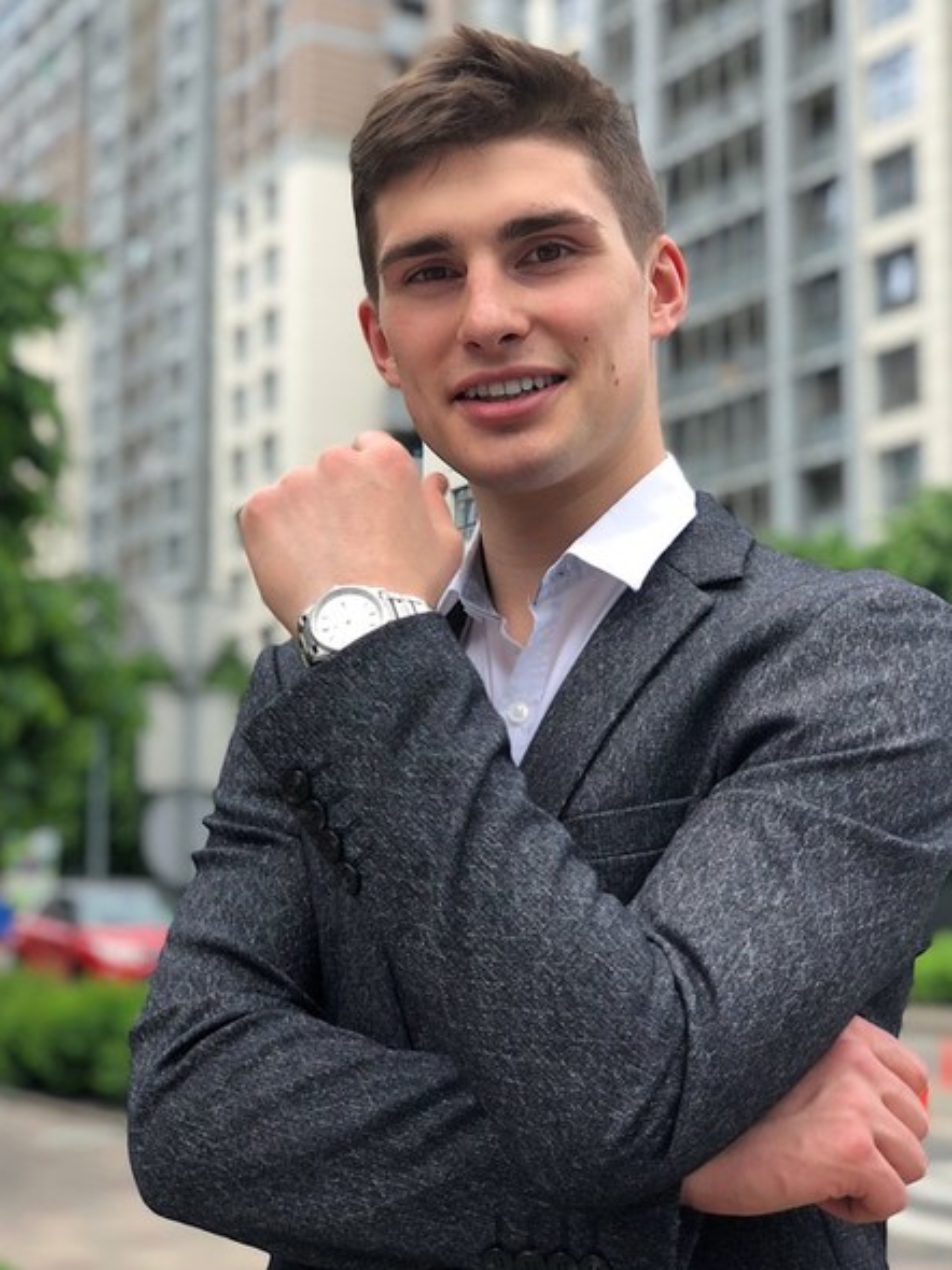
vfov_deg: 31.7
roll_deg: -0.2
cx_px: 529
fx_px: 2238
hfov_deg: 24.0
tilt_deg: +8.9
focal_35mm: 61
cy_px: 624
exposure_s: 1/230
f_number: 2.4
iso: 16
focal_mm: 6
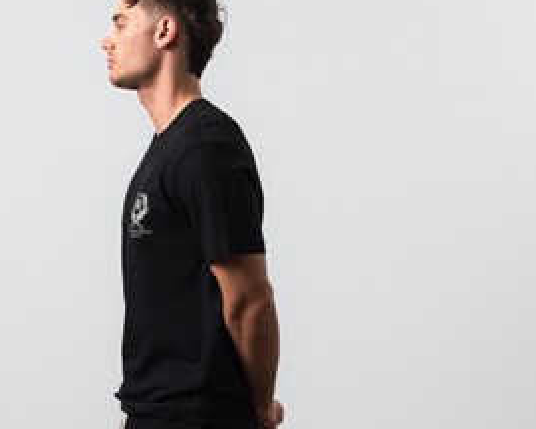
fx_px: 2316
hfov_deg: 13.2
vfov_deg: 10.5
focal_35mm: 146
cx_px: 185
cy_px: 348
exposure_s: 1/125
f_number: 10
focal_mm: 70
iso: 100
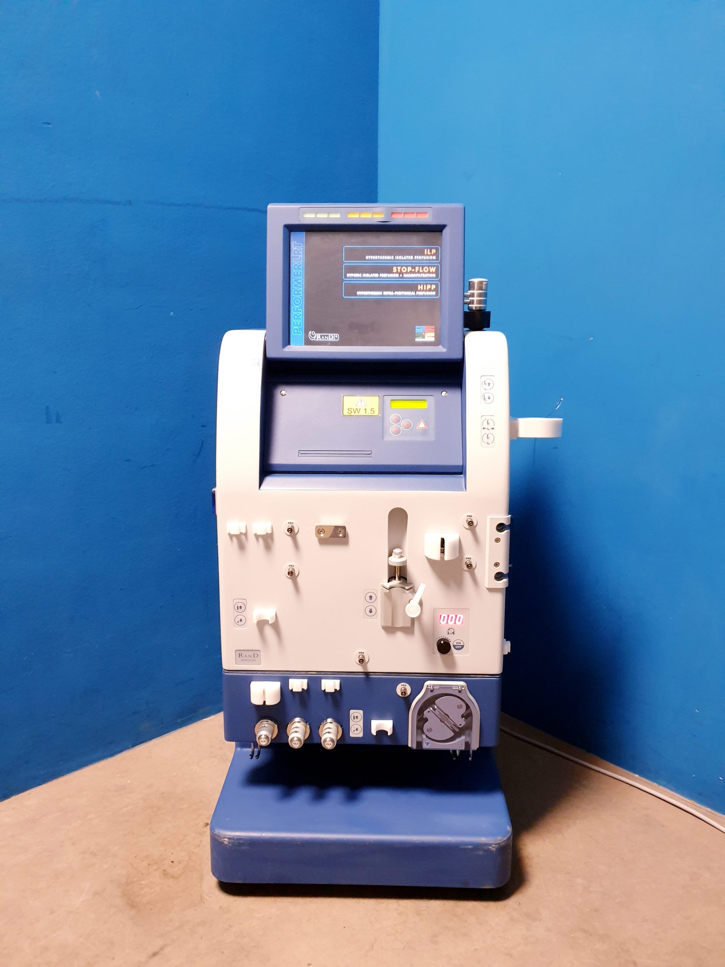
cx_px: 362
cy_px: 484
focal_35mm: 26
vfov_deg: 67.3
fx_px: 726
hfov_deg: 53.1
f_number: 1.5
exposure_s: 1/50
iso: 400
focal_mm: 4.3
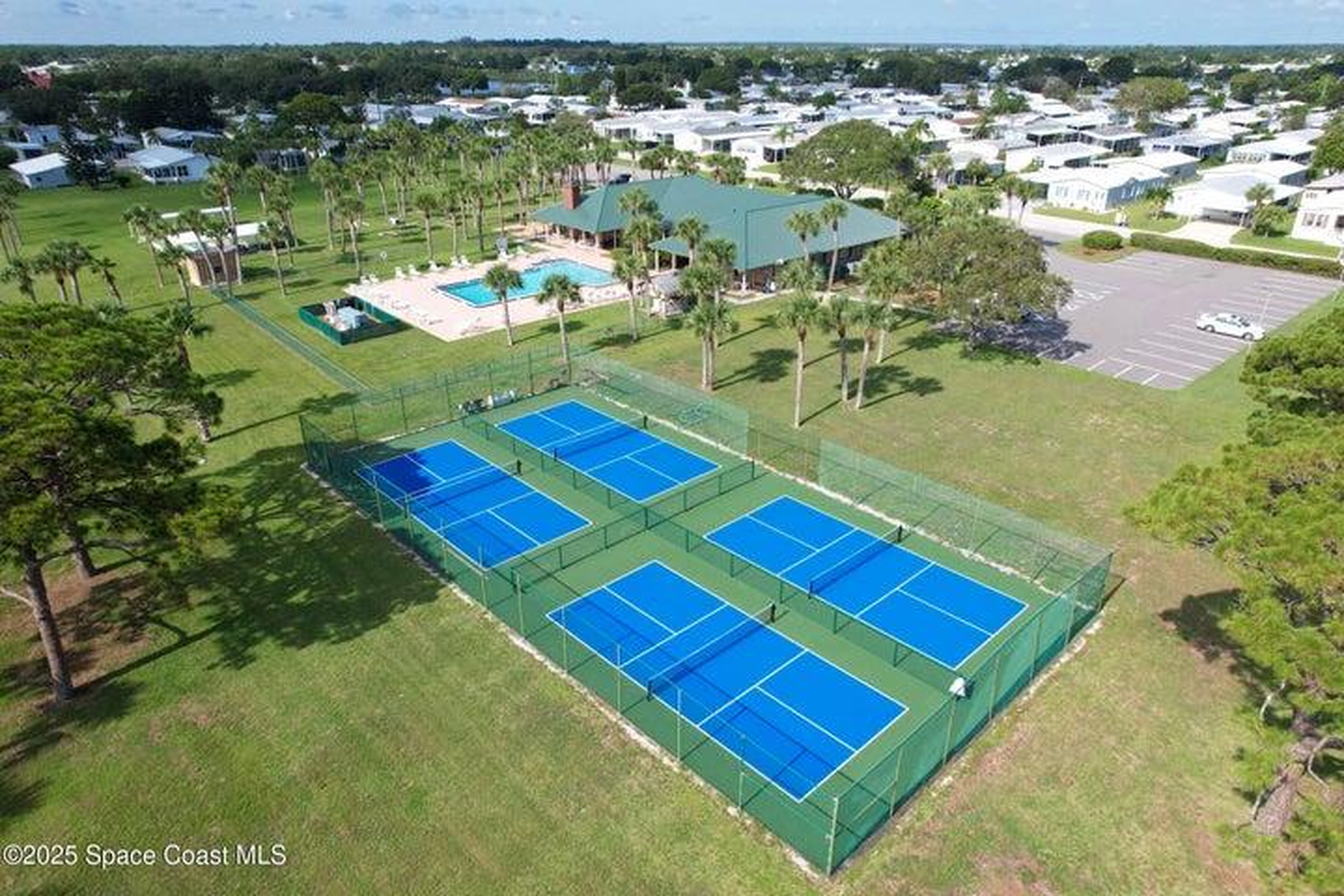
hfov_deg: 78.6
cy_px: 448
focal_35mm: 22
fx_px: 821
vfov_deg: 57.2
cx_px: 672
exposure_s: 1/1250
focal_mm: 8.38
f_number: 2.8
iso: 100
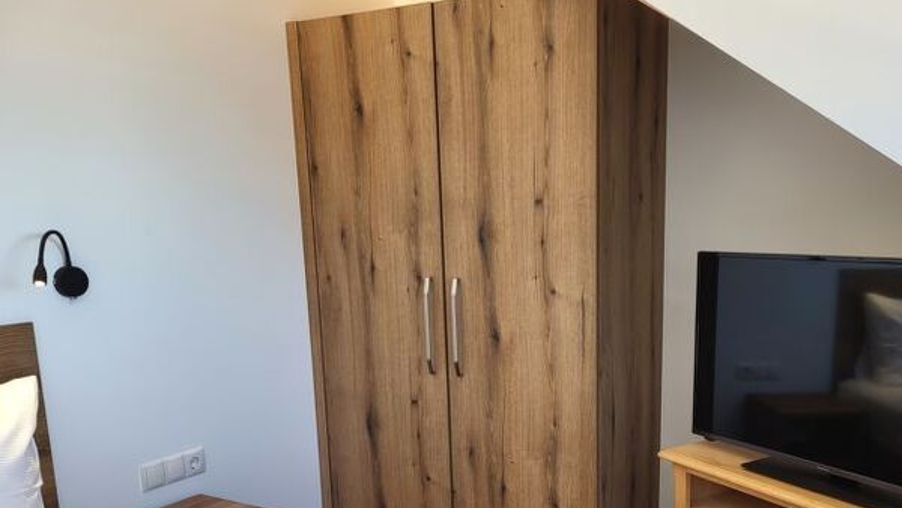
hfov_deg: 57.7
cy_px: 401
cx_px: 530
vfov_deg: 33.7
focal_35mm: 34
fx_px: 813
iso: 64
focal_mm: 5.4
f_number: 1.8
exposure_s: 1/100
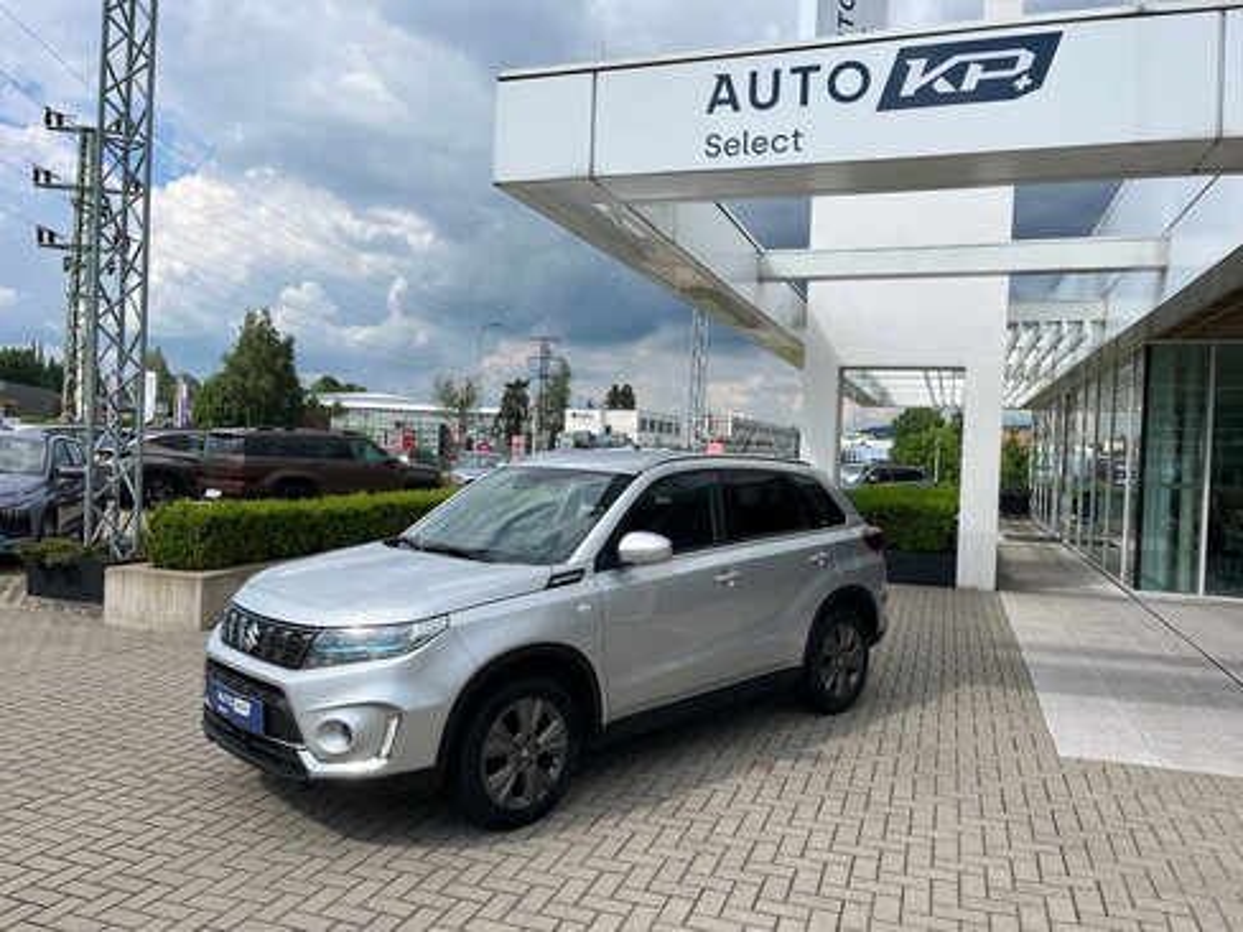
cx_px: 622
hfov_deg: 67.3
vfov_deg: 53.1
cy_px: 466
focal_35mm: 26
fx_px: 934
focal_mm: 5.1
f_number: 1.6
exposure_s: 1/4484
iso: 50
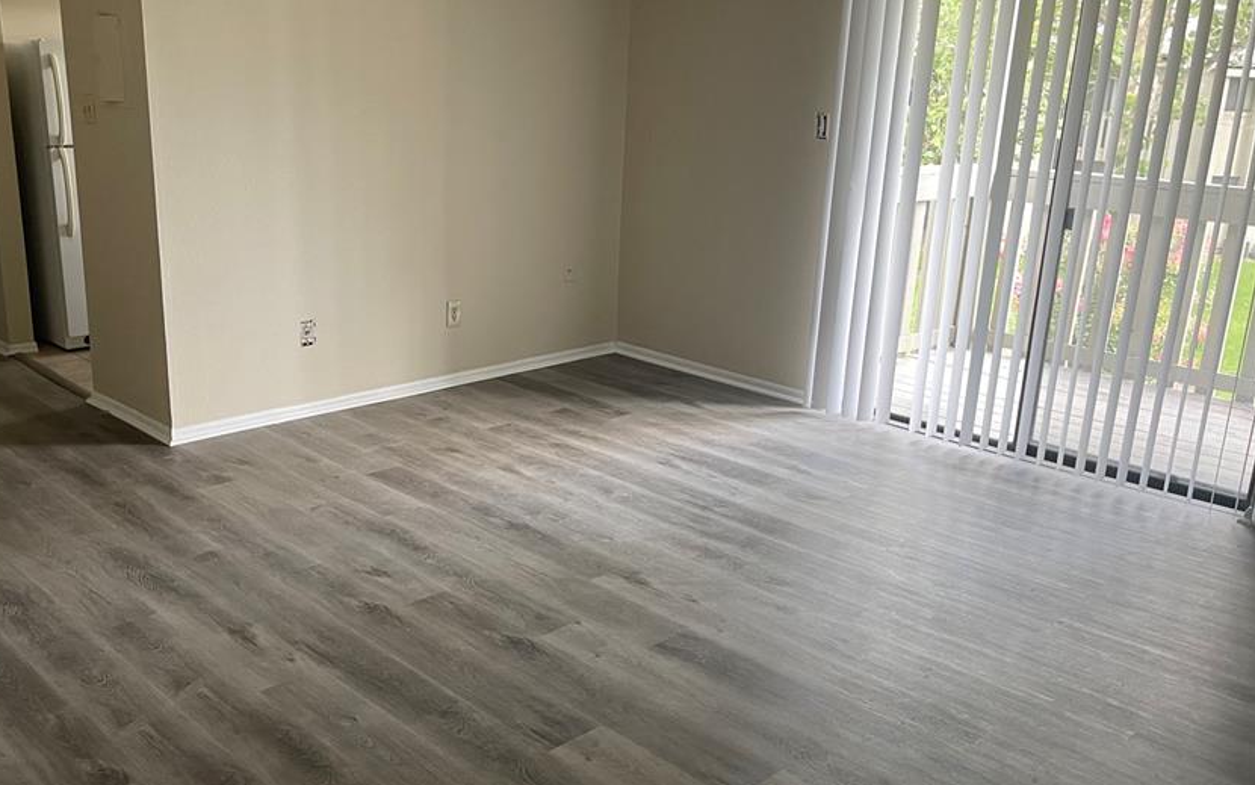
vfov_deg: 37.3
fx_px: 1163
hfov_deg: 56.6
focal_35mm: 34
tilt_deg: -16.0
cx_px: 559
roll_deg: -2.5
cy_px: 408
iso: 125
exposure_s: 1/76
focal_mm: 5.1
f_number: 1.6
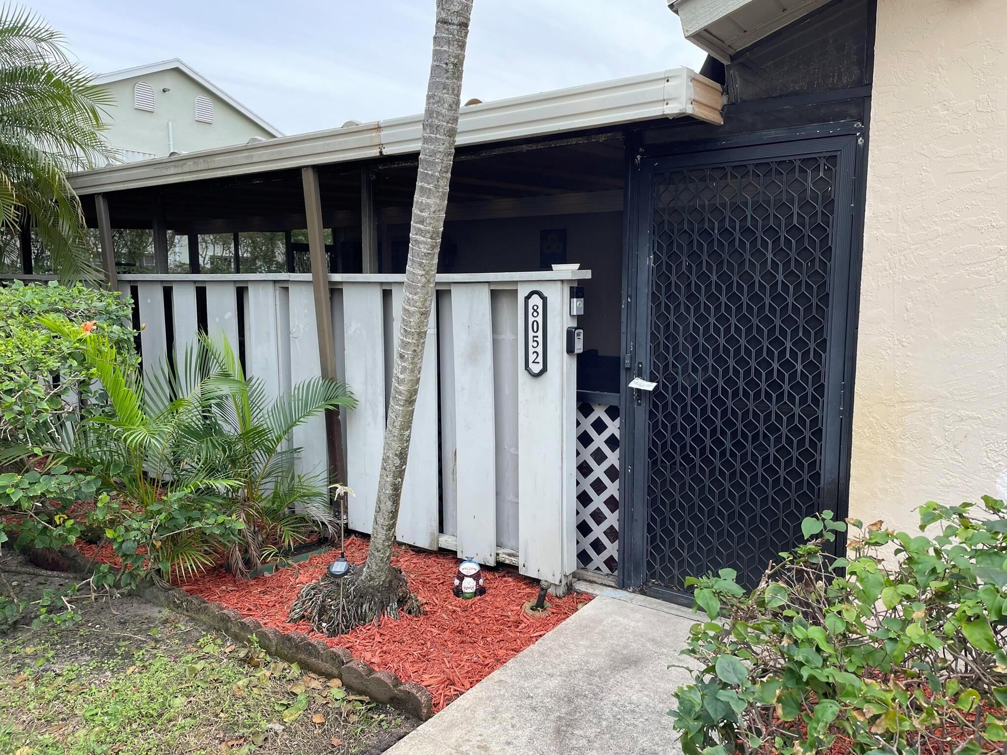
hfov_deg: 67.3
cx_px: 504
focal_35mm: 26
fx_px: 756
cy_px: 378
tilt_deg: -6.7
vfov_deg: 53.1
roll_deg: +0.2
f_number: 1.6
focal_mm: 4.2
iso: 32
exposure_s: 1/222
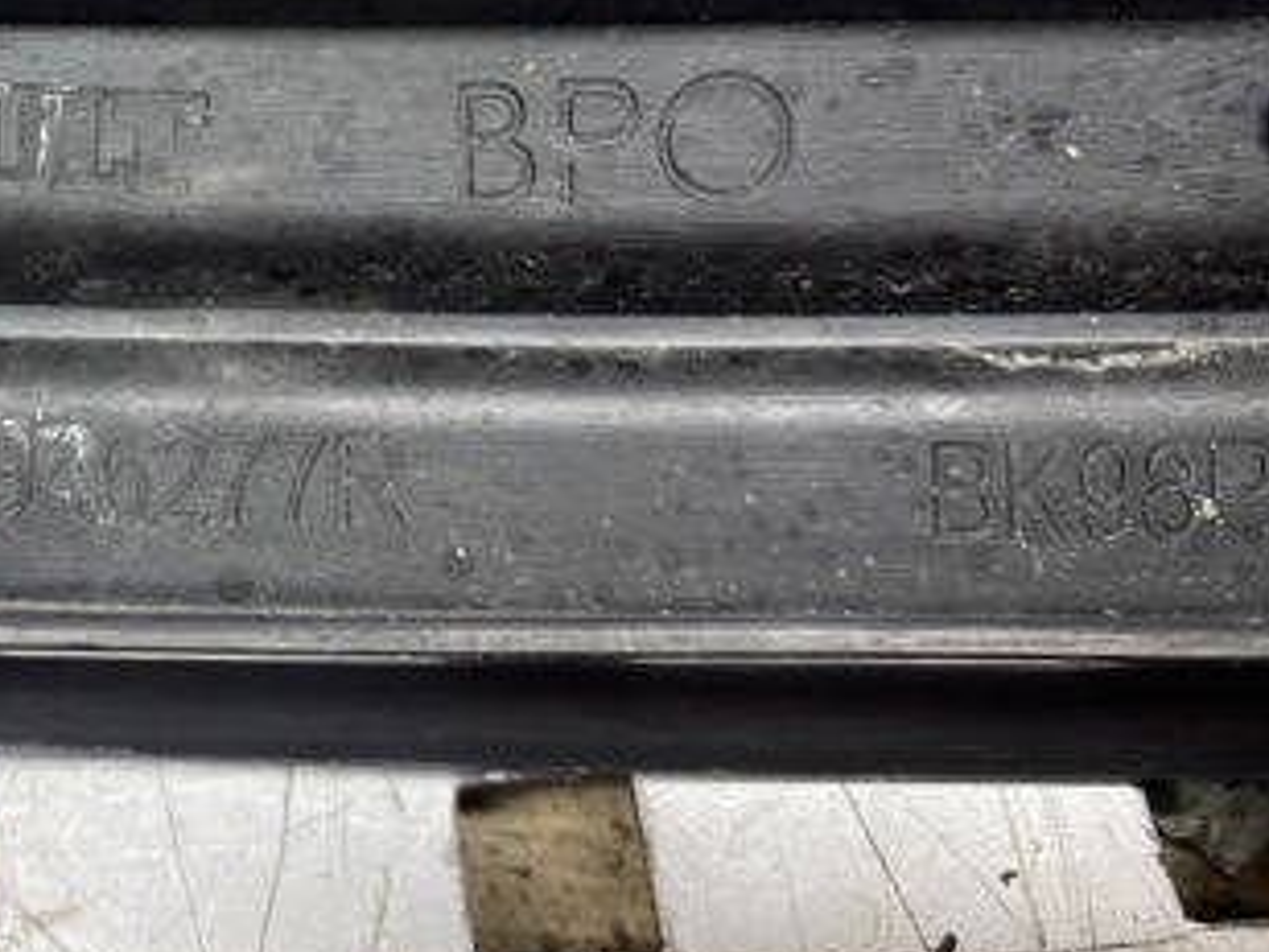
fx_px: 1906
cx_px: 87
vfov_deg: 27.0
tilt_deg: -52.3
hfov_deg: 34.4
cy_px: 87
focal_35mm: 52
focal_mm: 4.25
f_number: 1.8
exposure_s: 1/100
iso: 64
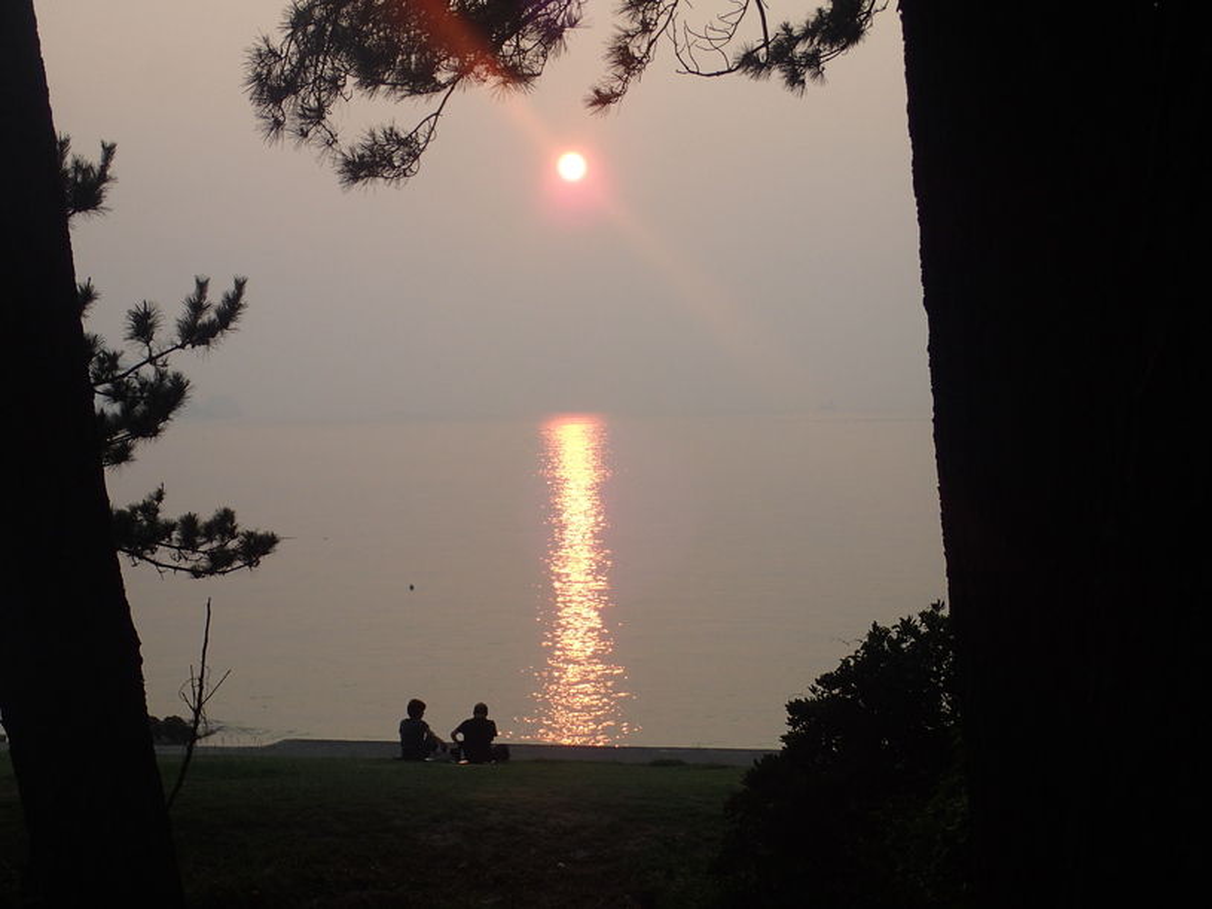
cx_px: 606
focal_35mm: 61
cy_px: 454
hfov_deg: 31.7
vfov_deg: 24.0
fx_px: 2135
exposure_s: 1/320
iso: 100
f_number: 5
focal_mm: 11.01
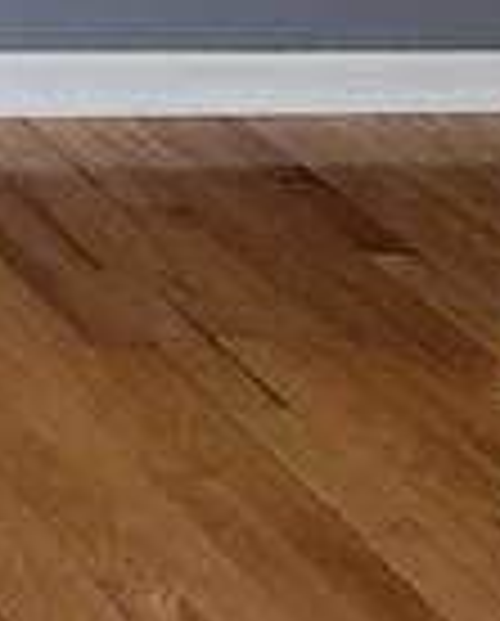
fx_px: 3060
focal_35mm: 166
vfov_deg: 10.9
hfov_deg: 9.0
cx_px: -302
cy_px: -488
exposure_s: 1/120
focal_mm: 6.4
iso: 400
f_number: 1.8
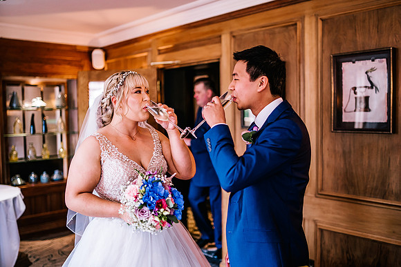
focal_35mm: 36
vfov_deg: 37.1
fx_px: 398
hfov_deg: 53.4
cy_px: 134
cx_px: 200
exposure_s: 1/250
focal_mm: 35
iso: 1250
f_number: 1.4
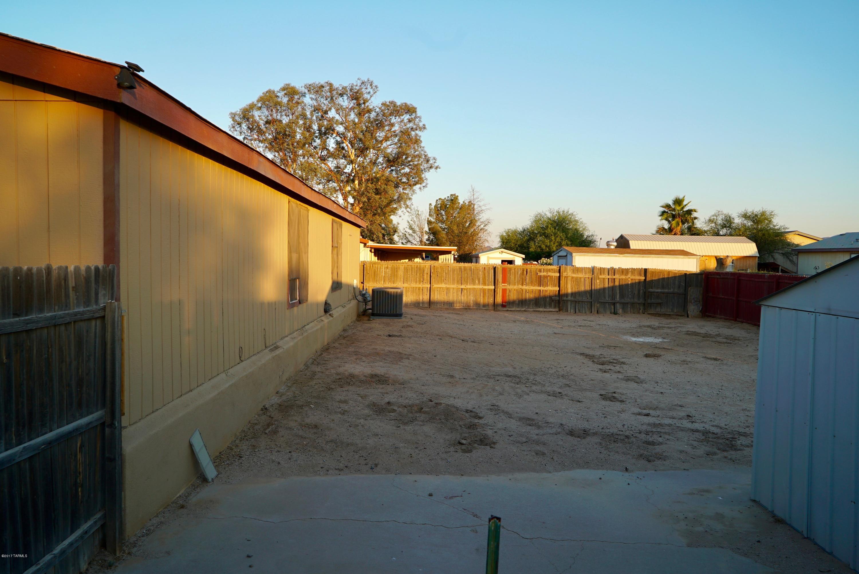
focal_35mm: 28
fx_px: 668
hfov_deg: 65.5
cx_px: 430
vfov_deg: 46.4
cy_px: 287
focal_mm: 28
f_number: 6.3
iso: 100
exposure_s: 1/80
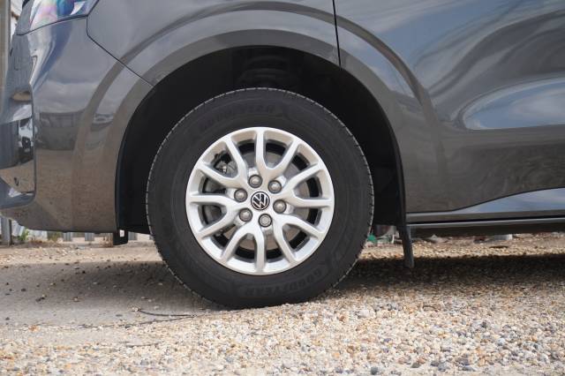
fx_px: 729
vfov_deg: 28.9
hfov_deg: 42.3
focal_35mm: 46
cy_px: 188
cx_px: 282
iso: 160
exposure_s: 1/200
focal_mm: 31
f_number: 4.5
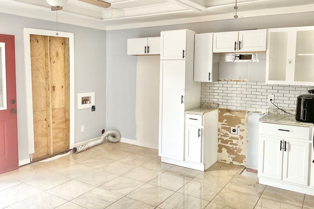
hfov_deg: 60.3
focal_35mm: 31
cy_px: 89
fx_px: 270
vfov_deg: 42.2
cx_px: 155
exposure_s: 1/60
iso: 80
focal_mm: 3
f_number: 1.8
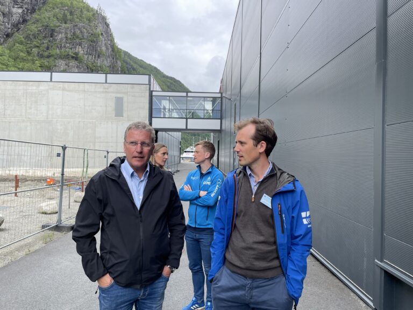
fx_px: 310
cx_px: 206
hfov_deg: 67.3
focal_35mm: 26
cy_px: 155
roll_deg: -0.7
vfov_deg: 53.1
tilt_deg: +0.4
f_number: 1.6
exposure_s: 1/744
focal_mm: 4.2
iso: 32
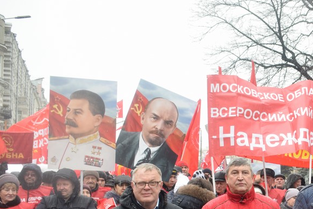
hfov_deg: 26.8
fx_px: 626
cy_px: 197
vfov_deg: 18.5
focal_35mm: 72
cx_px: 302
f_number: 5
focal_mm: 24
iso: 400
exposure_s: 1/100
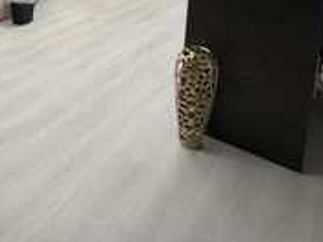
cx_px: 37
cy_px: -43
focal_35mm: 40
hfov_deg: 43.1
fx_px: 373
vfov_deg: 30.8
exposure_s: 1/121
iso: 160
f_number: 2.2
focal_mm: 2.22
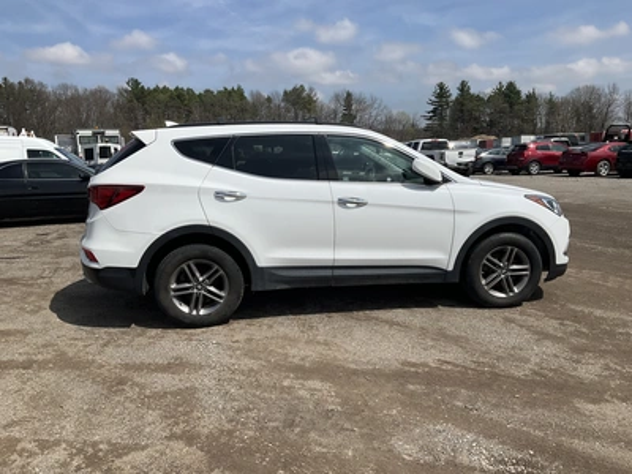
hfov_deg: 61.7
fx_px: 529
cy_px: 237
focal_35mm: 29
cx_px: 316
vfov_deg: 48.2
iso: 25
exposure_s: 1/4065
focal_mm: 3
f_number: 1.8
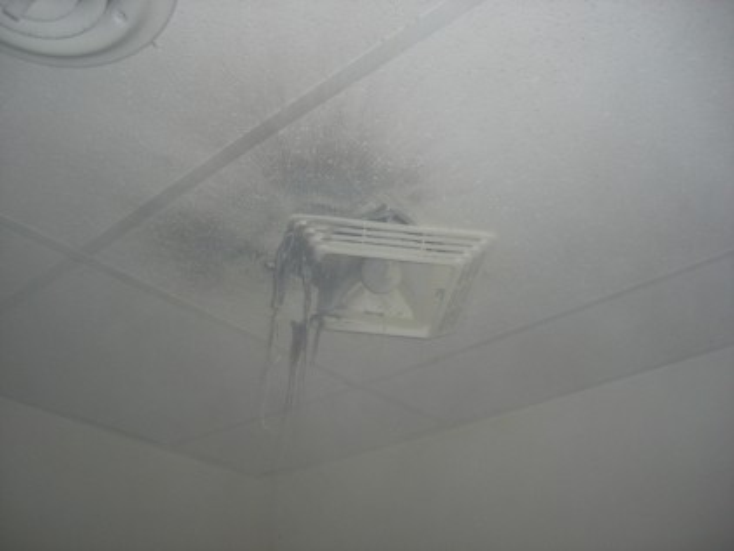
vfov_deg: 37.8
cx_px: 367
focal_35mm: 38
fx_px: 806
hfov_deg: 49.0
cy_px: 276
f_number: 2.7
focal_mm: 6.2
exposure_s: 1/60
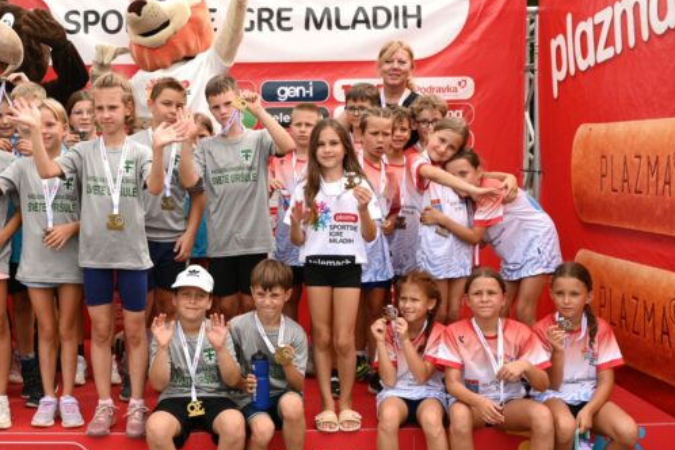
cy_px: 240
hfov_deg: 36.3
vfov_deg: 25.1
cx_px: 205
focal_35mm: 54
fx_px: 1012
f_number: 3.2
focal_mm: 35
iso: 31
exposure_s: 1/250
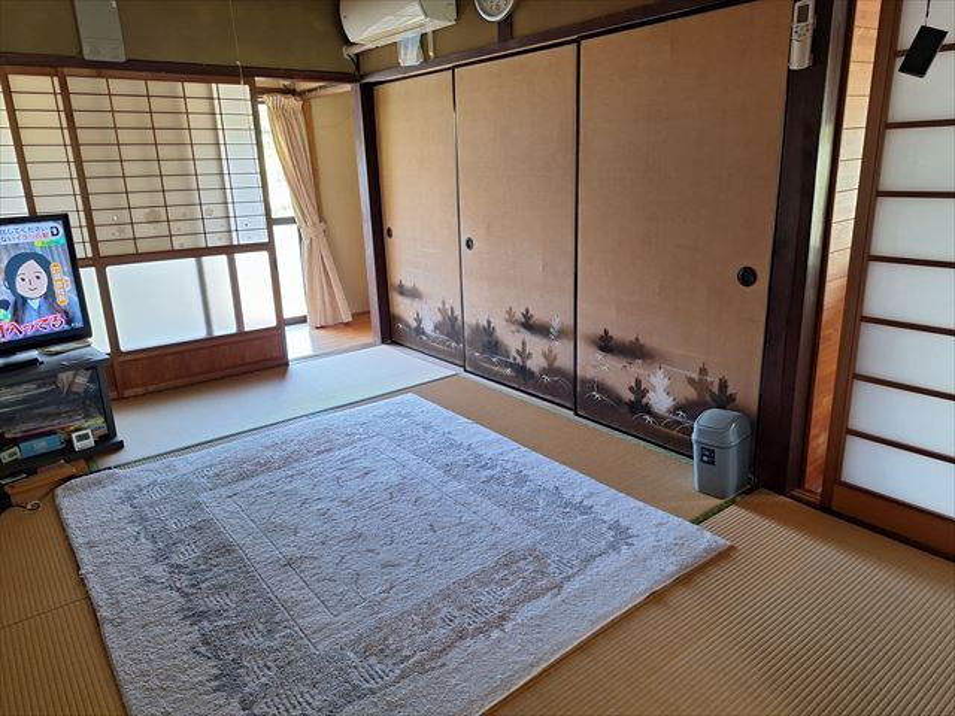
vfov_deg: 58.9
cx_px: 478
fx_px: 635
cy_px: 358
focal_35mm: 23
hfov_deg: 73.9
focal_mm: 5.54
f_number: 1.8
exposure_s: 1/50
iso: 125
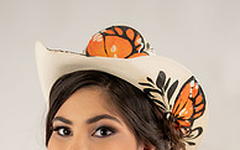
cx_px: 124
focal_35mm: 104
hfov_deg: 20.0
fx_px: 680
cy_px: 267
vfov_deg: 11.7
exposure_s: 1/320
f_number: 2.8
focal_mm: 44
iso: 250
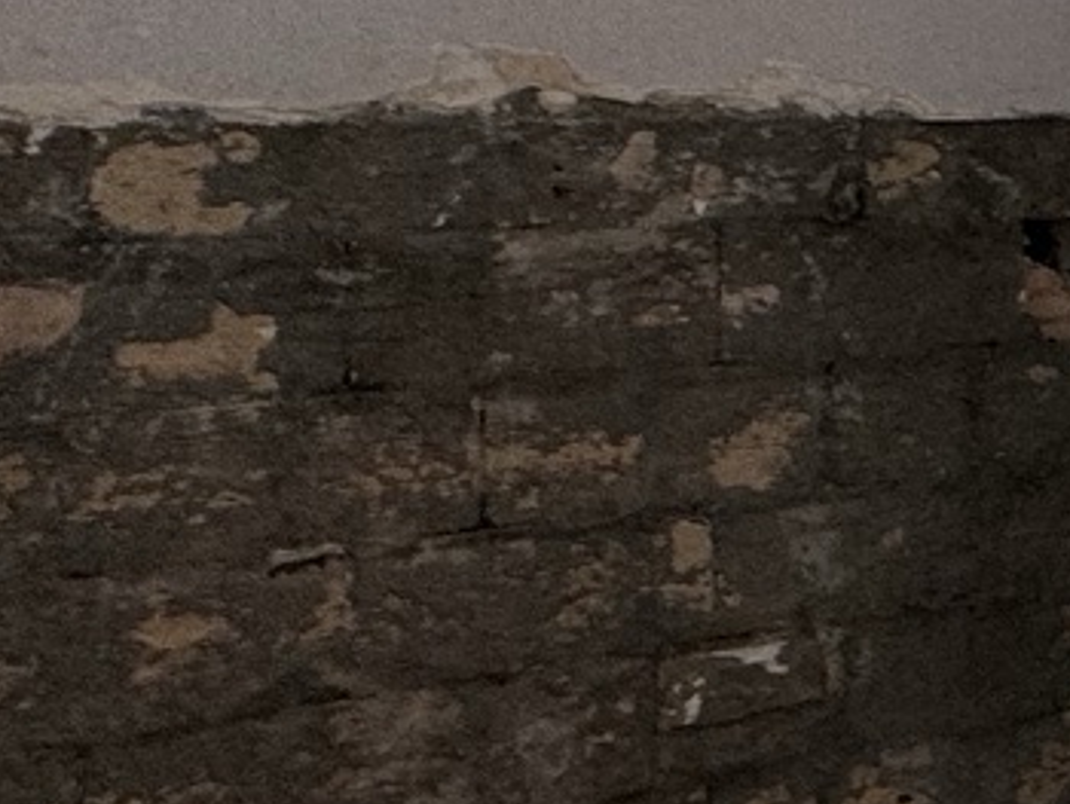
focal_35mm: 72
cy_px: 101
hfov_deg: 15.3
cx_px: 2544
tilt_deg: -0.3
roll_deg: -1.7
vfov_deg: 20.1
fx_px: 2227
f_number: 2.2
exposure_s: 1/100
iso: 125
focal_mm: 2.22
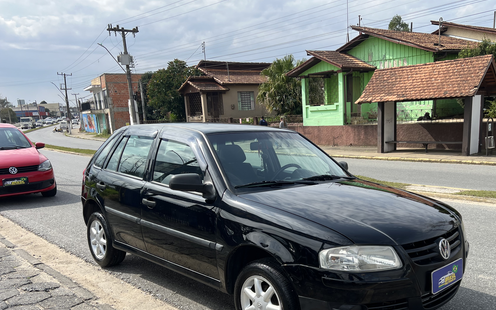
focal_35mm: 33
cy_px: 209
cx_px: 292
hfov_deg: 57.8
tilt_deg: -12.3
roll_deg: +3.9
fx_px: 446
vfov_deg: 37.9
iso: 50
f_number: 1.5
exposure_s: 1/2762
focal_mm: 5.7
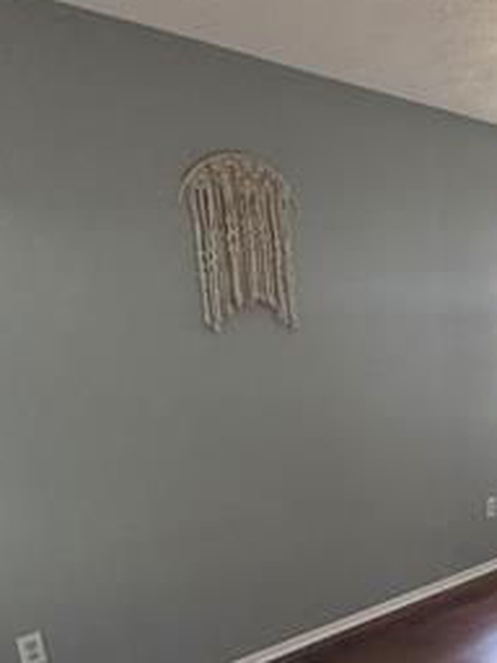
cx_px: 655
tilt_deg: -16.8
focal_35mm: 42
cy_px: 521
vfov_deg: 42.9
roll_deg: -2.2
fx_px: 804
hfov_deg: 28.1
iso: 320
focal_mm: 2.22
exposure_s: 1/60
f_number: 2.2
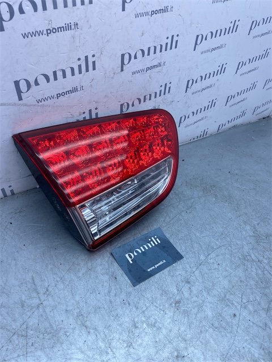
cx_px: 136
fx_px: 272
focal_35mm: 26
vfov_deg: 67.3
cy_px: 181
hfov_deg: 53.1
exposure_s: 1/912
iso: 32
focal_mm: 4.25
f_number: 1.8
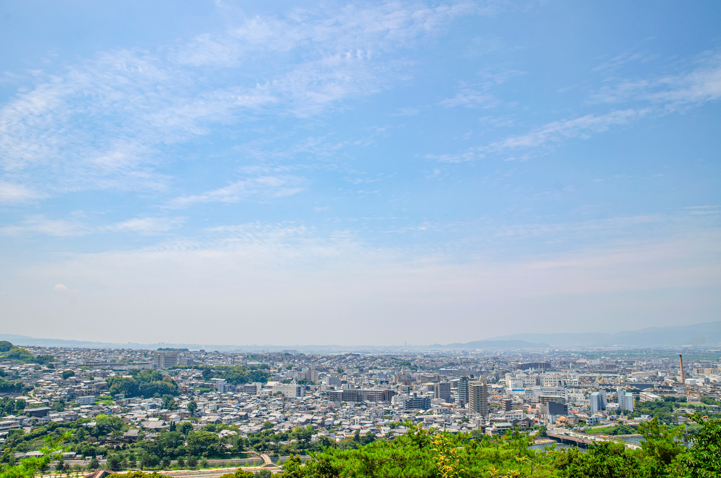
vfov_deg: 39.8
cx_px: 360
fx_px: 660
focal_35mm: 33
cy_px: 239
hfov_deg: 57.3
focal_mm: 22
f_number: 8
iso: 100
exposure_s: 1/400
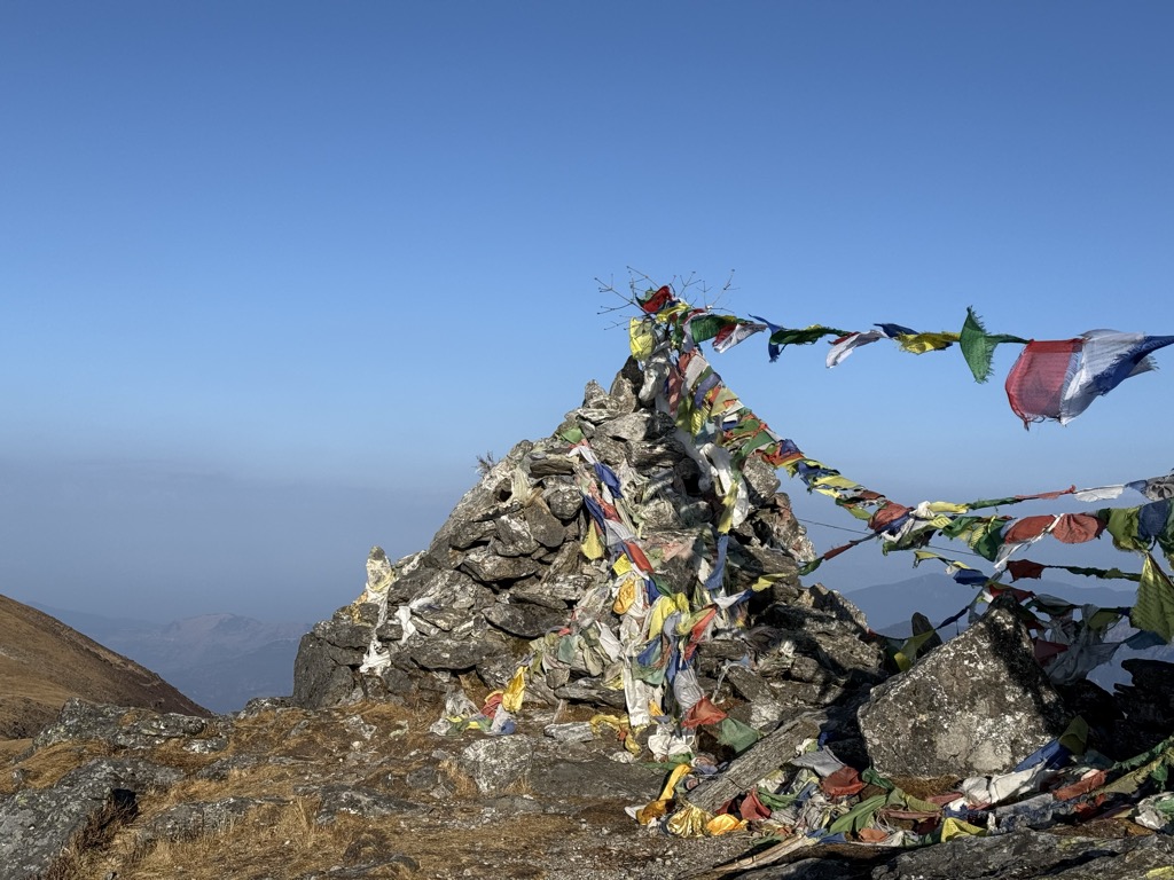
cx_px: 587
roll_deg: -1.1
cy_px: 440
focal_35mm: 48
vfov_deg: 30.3
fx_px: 1628
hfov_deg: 39.7
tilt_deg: +3.2
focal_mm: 6.76
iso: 64
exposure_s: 1/6024
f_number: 1.78
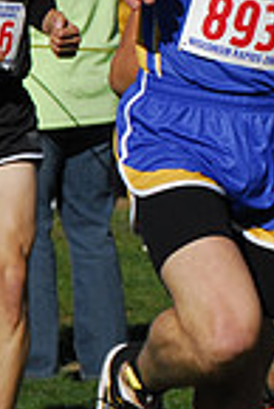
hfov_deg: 1.9
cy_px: 135
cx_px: -497
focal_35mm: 721
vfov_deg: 2.9
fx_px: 8211
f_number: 7.1
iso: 400
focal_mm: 120
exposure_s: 1/1600
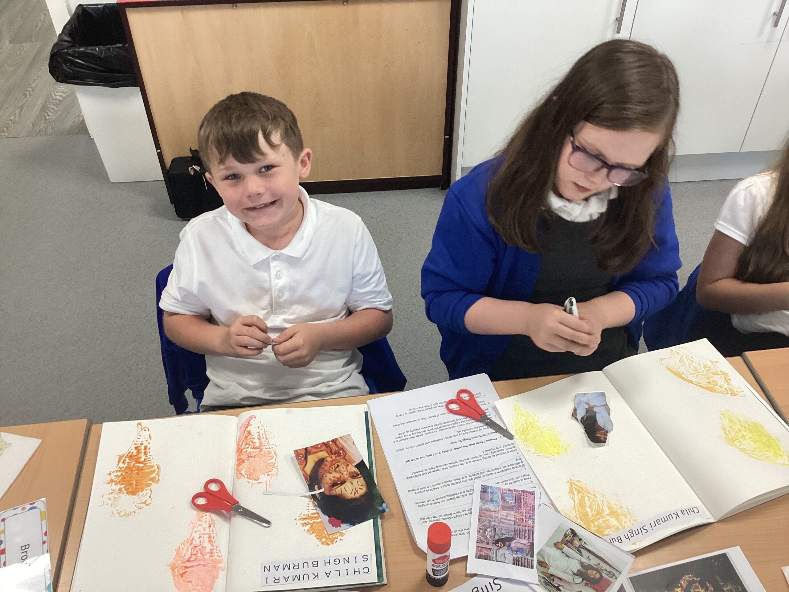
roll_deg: -0.6
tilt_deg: -44.7
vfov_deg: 45.4
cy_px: 296
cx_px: 394
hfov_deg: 58.4
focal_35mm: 31
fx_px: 707
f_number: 2.4
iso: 125
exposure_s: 1/50
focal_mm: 3.3
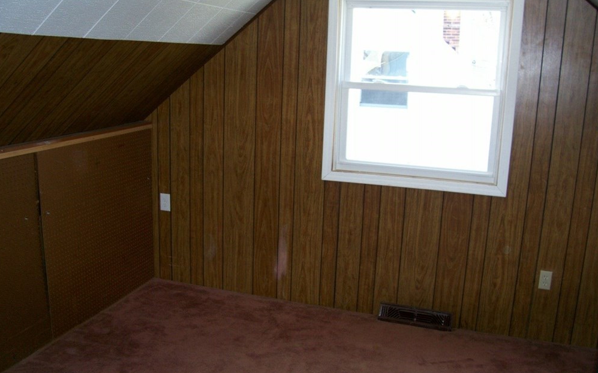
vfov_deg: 34.4
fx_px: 603
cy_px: 199
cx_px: 293
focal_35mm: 37
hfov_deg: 52.7
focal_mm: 5.6
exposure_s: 1/64
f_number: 2.7
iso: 80
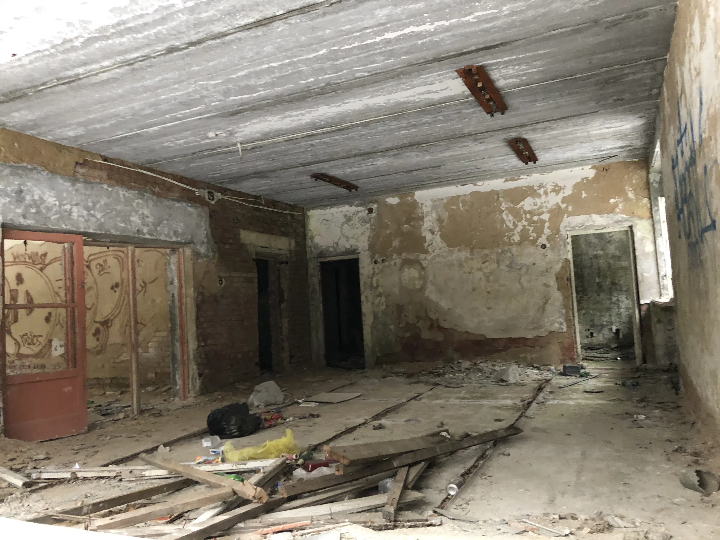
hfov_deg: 63.4
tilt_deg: +3.3
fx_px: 582
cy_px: 270
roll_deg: +3.0
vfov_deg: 49.7
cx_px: 360
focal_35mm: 28
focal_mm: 4
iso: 100
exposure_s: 1/9
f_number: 1.8
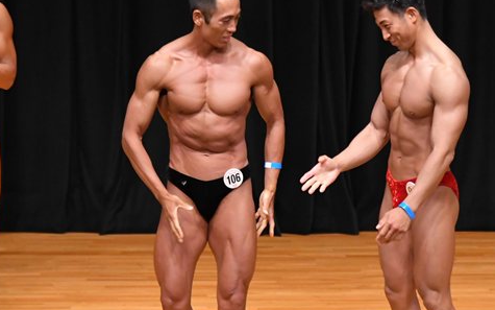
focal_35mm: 424
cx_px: 313
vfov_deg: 3.1
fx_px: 5721
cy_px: 190
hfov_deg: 5.0
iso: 4000
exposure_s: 1/400
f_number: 5.6
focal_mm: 170
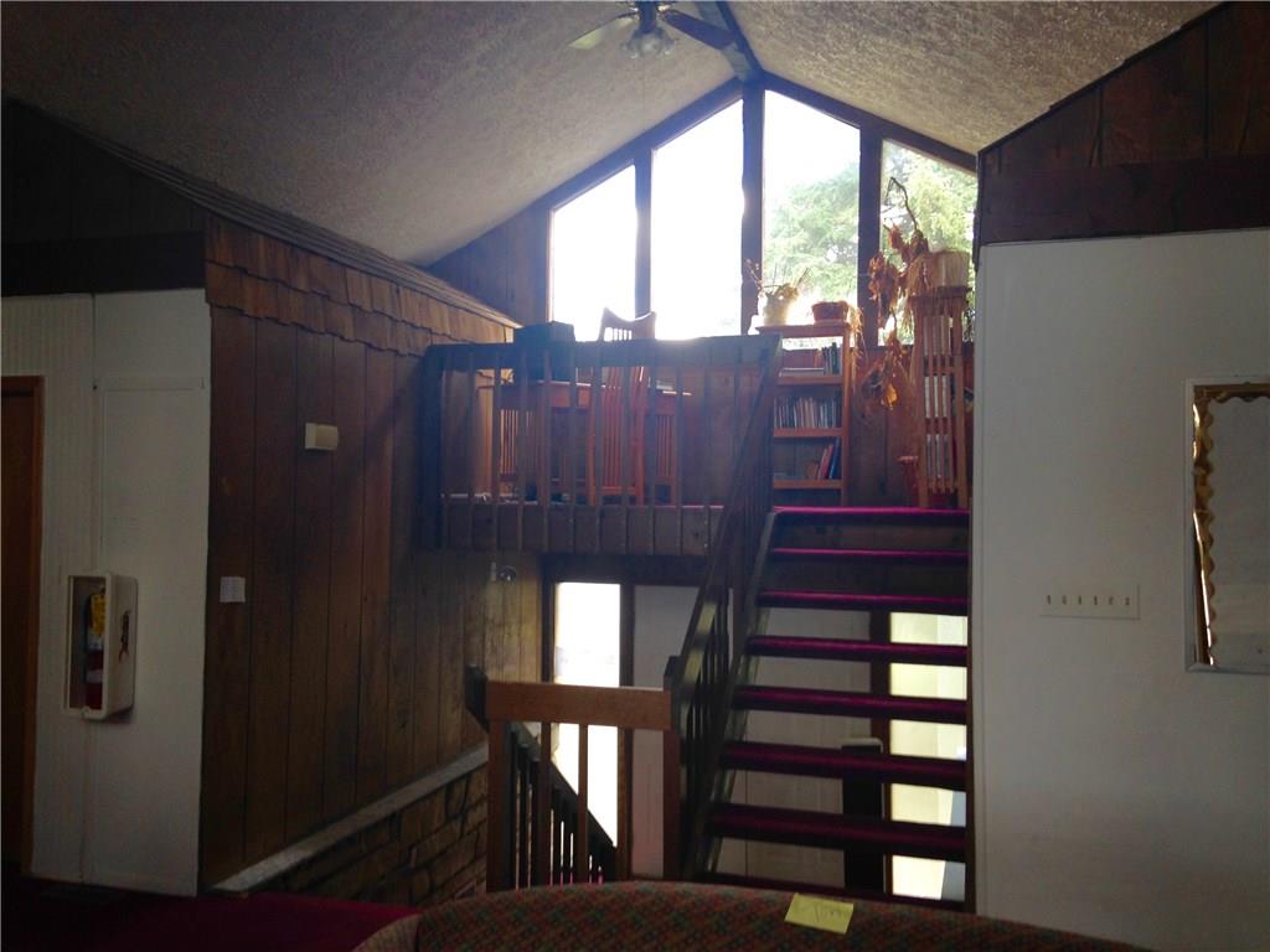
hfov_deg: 55.4
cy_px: 476
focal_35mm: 33
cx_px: 635
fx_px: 1211
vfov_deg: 42.9
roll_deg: -0.1
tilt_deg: +0.1
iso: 50
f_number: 2.4
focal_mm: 4.12
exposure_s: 1/24
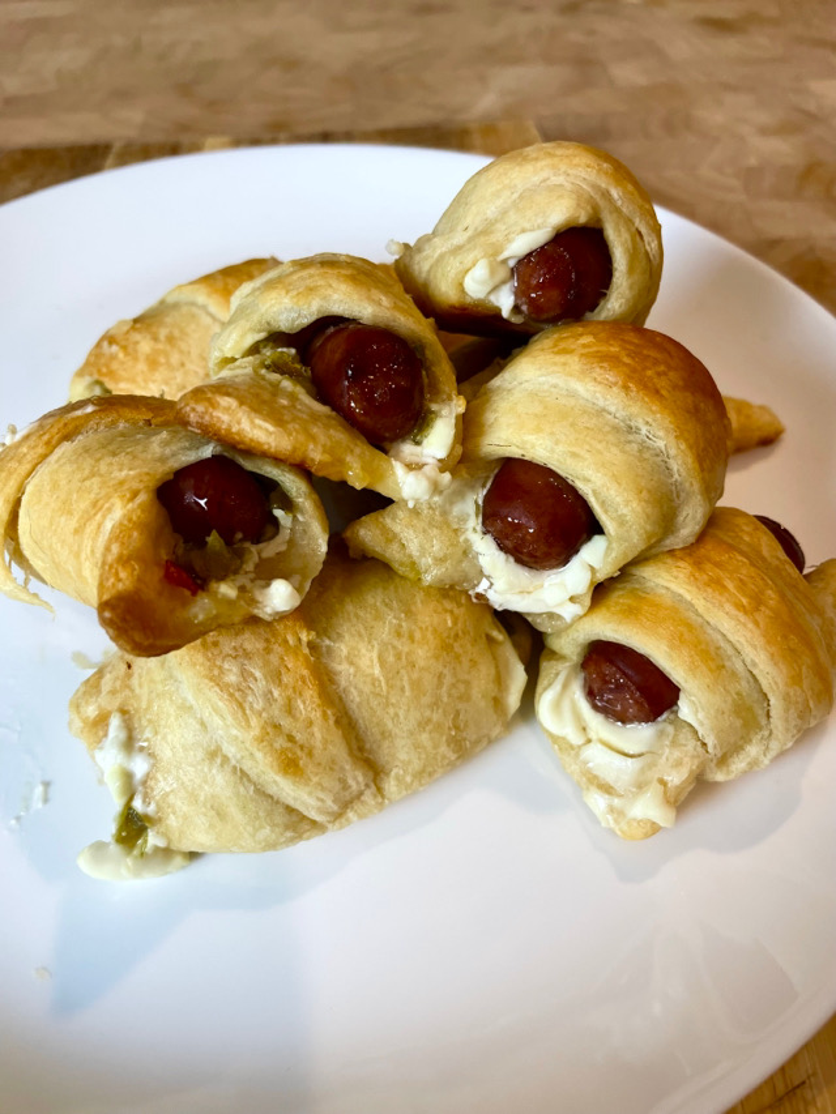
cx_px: 418
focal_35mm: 26
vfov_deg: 67.3
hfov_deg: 53.1
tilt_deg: -48.4
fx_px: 837
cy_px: 557
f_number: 1.6
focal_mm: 4.2
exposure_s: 1/120
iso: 125
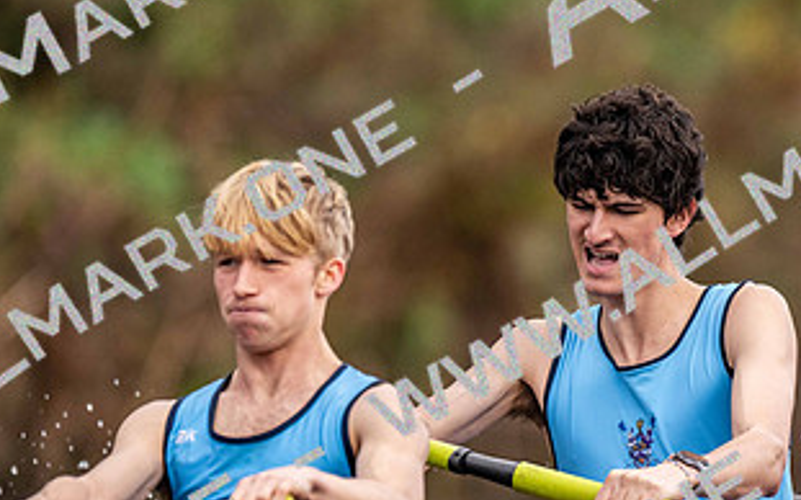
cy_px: 445
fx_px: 24894
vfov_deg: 1.1
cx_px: 685
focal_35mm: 1141
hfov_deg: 1.8
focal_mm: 600
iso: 1600
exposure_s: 1/2500
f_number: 4
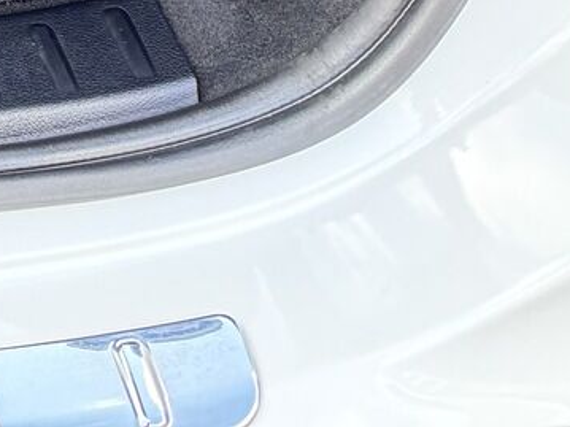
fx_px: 1877
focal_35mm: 114
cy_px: -587
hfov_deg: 13.5
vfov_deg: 11.0
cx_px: -725
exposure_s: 1/148
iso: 200
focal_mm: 6.76
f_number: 1.78
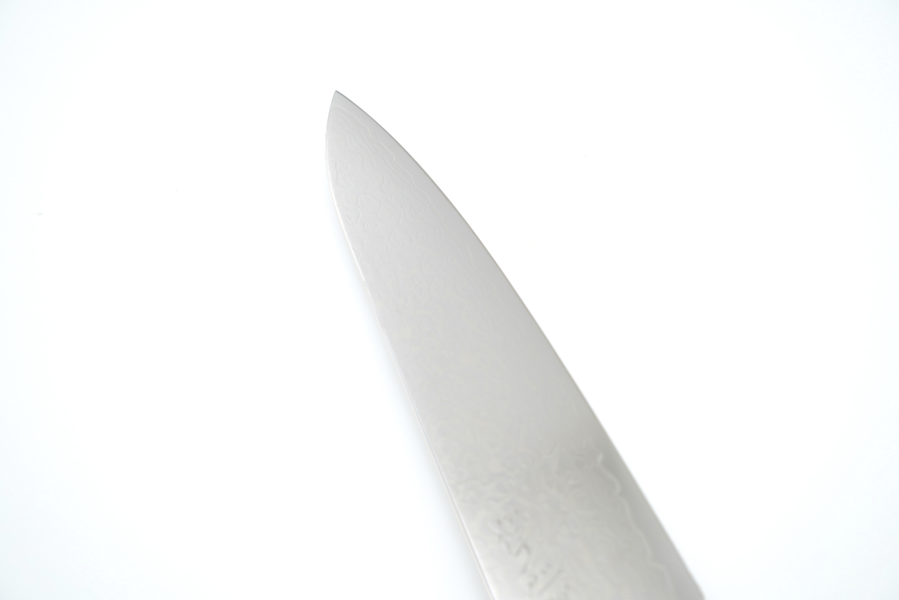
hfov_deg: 50.2
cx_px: 450
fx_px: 959
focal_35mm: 38
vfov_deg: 34.7
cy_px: 300
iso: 320
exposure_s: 1/160
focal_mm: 25.6
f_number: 4
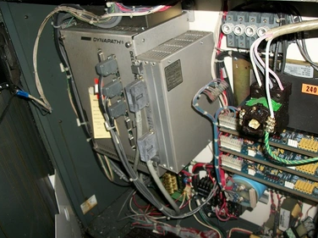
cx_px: 165
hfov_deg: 54.0
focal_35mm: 34
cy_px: 119
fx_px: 312
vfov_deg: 41.7
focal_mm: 5.7
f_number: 2.9
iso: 80
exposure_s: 1/60
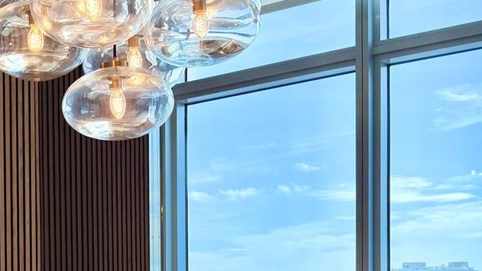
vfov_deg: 16.8
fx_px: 882
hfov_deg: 29.8
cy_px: 321
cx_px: 95
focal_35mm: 69
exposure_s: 1/2299
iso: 100
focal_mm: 6.76
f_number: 1.78
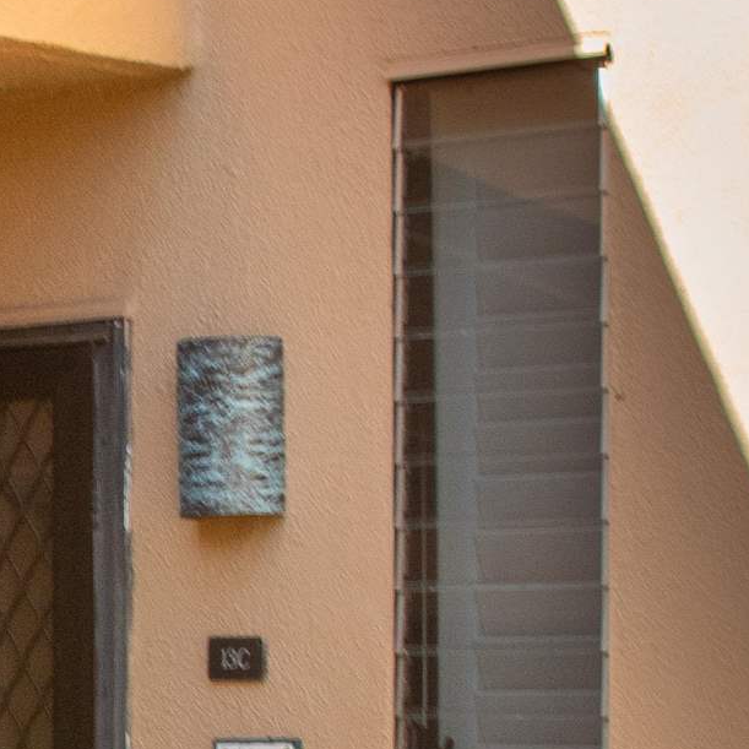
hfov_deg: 10.6
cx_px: -319
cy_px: 845
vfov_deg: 10.8
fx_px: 3917
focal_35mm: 160
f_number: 8
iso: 400
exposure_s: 1/50
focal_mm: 18
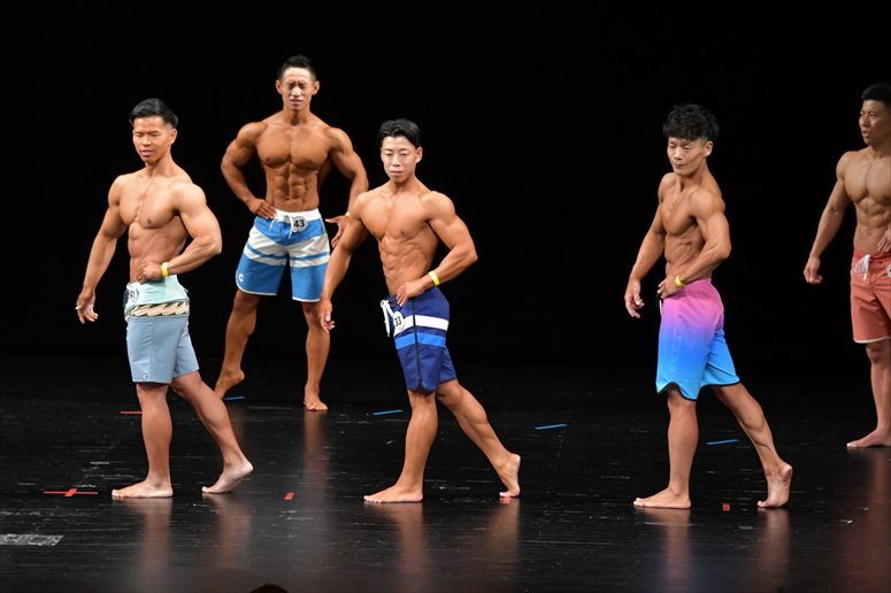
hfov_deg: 9.2
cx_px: 446
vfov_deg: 6.1
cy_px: 296
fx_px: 5566
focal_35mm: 225
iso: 3200
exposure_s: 1/400
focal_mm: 150
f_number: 5.6
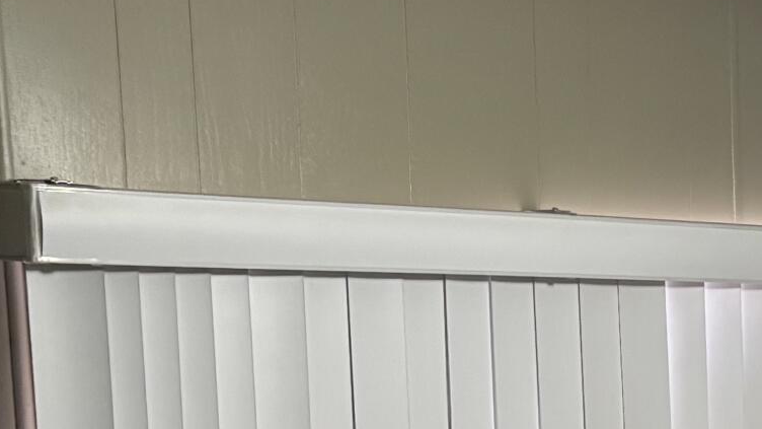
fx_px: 2283
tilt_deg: -7.9
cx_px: 1108
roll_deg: -0.1
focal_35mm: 113
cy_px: 638
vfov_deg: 10.4
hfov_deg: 17.3
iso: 320
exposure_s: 1/60
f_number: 1.6
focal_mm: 5.96
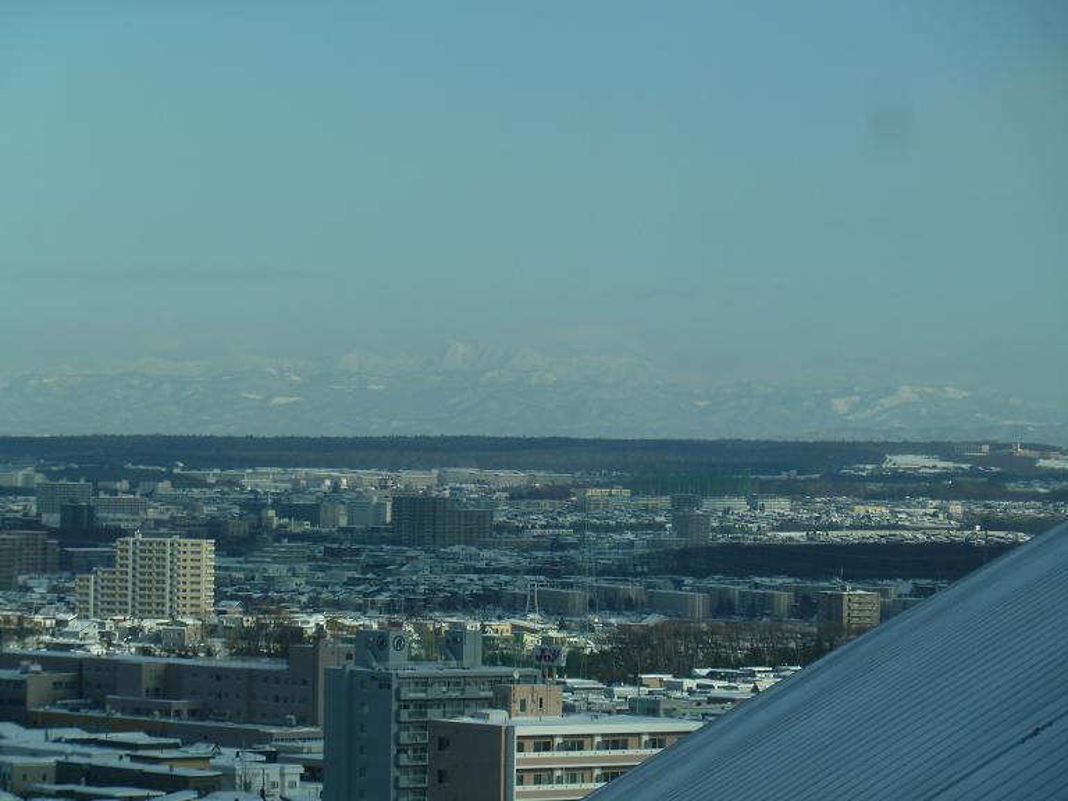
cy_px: 400
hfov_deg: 8.8
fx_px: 6942
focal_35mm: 225
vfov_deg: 6.6
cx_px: 534
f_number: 5.6
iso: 80
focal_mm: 37
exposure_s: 1/400
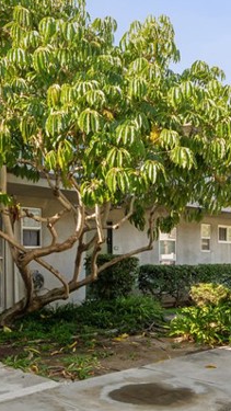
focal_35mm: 40
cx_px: 77
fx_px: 435
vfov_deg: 49.9
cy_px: 259
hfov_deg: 29.5
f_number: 14
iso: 100
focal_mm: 14
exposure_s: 1/15
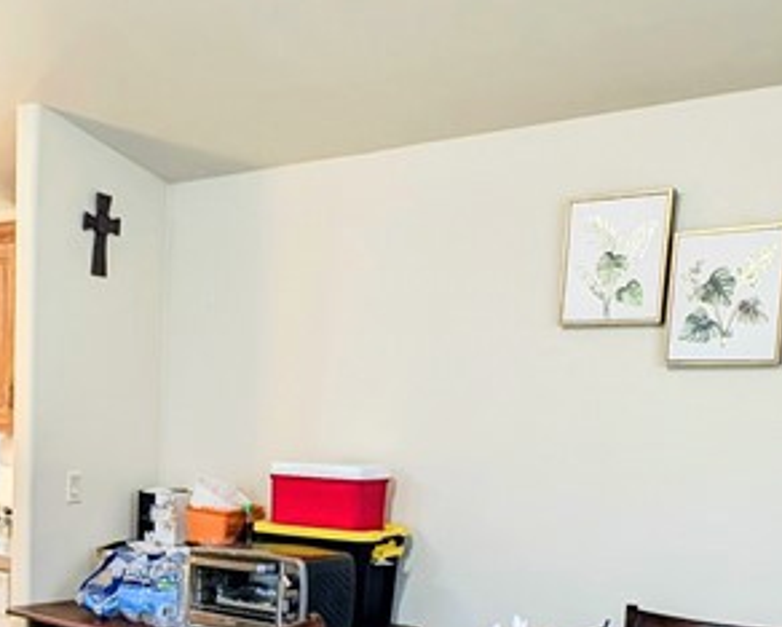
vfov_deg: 34.4
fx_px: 950
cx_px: 167
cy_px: 571
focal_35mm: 41
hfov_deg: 42.9
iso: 64
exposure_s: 1/60
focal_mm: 2.23
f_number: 1.95
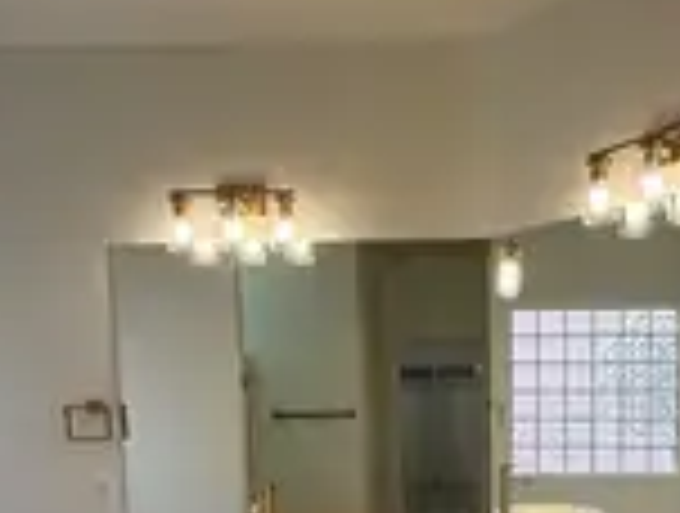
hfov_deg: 48.7
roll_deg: +0.6
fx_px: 729
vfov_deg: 36.0
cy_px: 482
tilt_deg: -6.5
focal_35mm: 37
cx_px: 482
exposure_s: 1/120
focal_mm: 2.22
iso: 50
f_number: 2.2
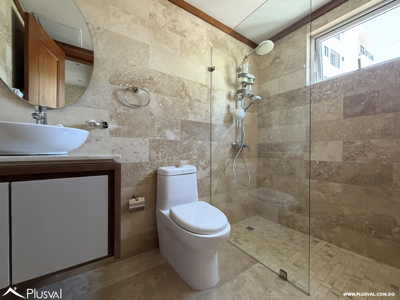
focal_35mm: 14
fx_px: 162
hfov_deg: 102.1
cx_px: 200
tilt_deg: -0.4
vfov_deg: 85.7
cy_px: 150
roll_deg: -0.2
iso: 400
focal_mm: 2.22
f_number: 2.2
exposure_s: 1/60
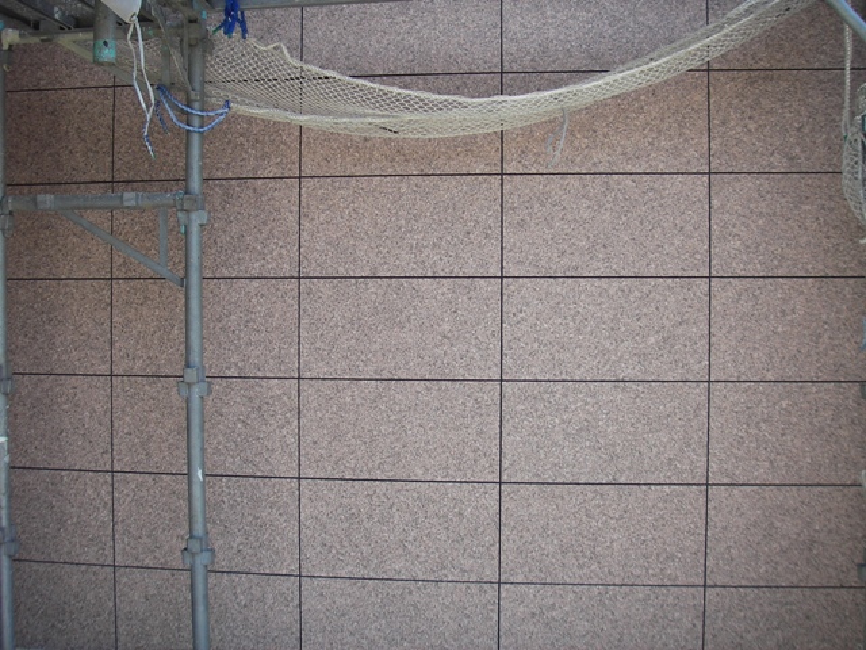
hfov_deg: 49.0
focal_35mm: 38
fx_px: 951
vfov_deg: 37.7
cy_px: 325
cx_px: 433
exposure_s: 1/125
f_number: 3.3
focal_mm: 6.3
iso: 50
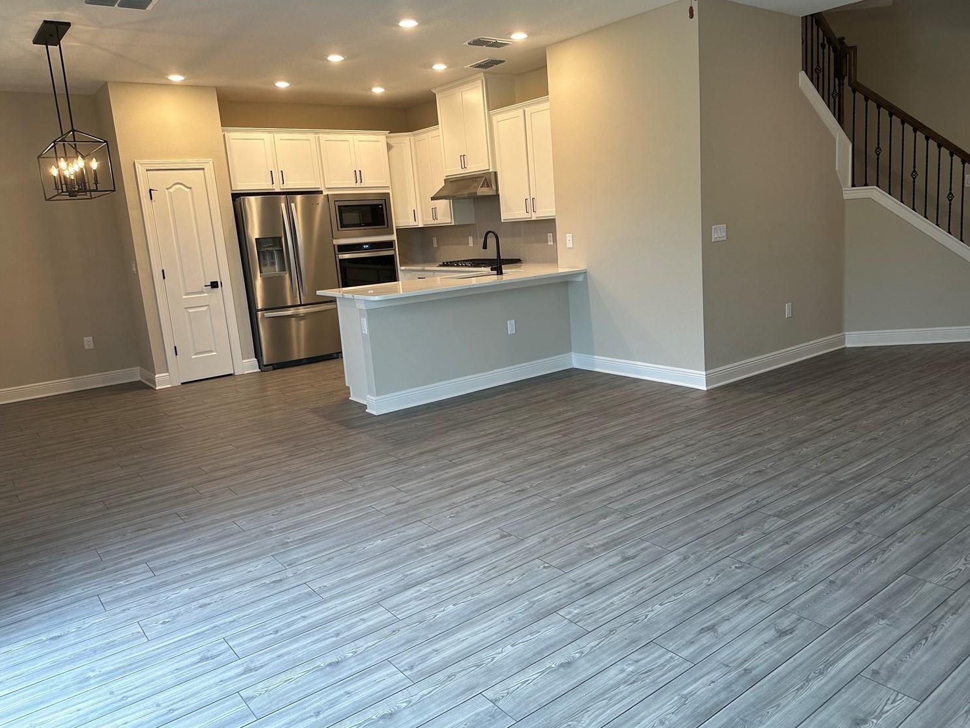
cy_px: 347
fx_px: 729
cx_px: 523
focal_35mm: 26
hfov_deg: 67.2
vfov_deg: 53.0
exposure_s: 1/120
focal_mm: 6.86
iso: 160
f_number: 1.78
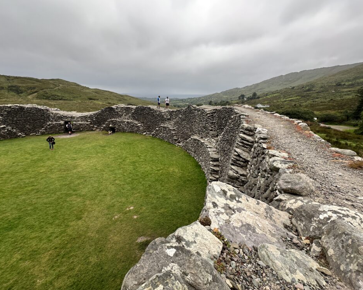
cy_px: 143
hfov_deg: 96.8
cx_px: 179
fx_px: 161
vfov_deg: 84.0
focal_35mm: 15
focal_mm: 2.22
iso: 50
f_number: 2.2
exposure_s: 1/99
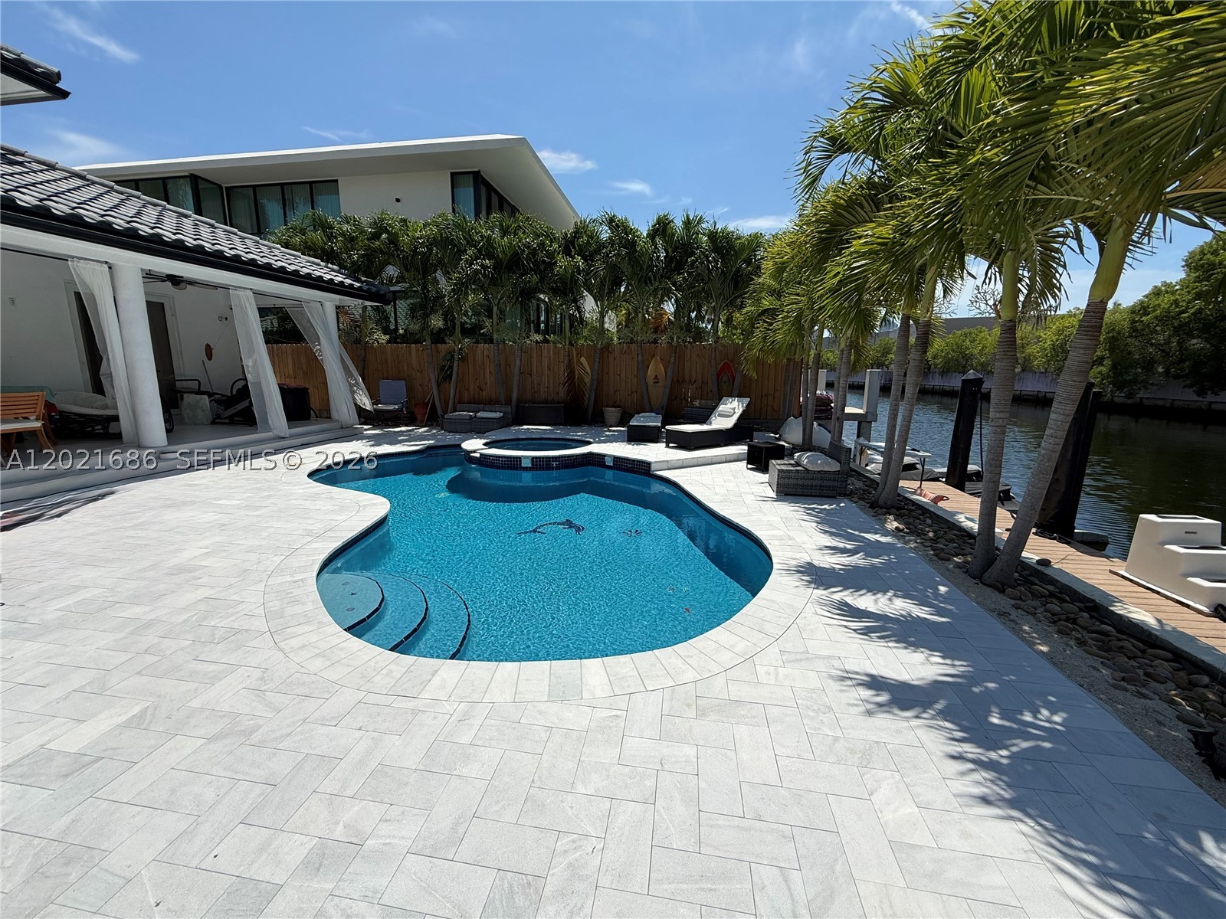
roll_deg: -0.4
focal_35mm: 14
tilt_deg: -9.5
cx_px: 613
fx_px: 496
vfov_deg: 85.7
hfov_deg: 102.1
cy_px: 460
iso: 50
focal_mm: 2.22
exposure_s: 1/2976
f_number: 2.2
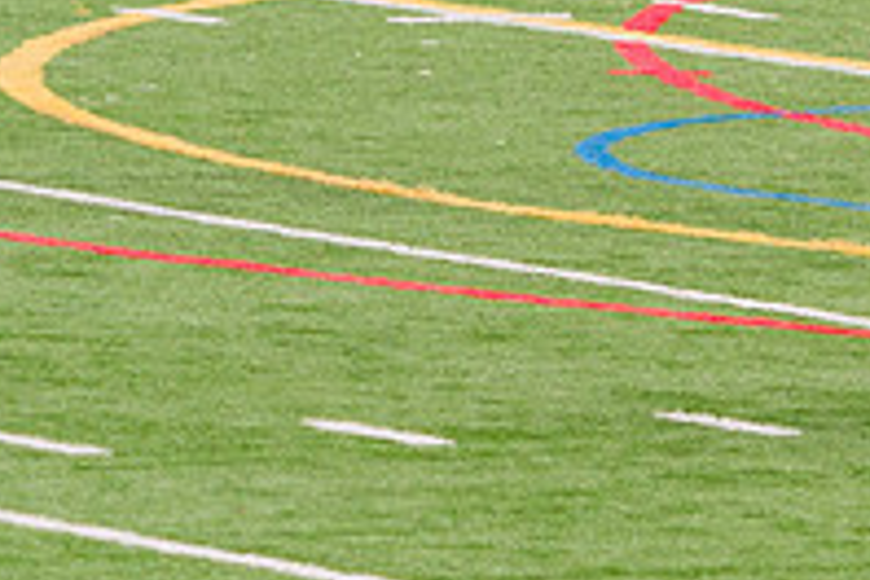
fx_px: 21507
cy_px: 12
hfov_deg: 2.3
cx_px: 1039
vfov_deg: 1.5
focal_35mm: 890
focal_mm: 200
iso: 800
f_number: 5.6
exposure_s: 1/1600
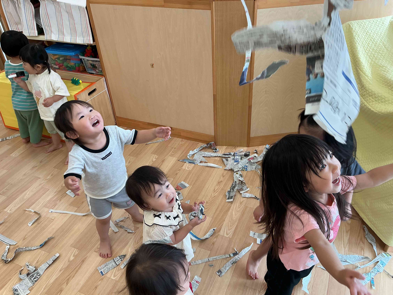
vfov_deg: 48.2
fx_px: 329
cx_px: 196
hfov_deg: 61.7
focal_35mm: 29
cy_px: 148
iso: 50
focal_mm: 3
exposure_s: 1/120
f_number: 1.8
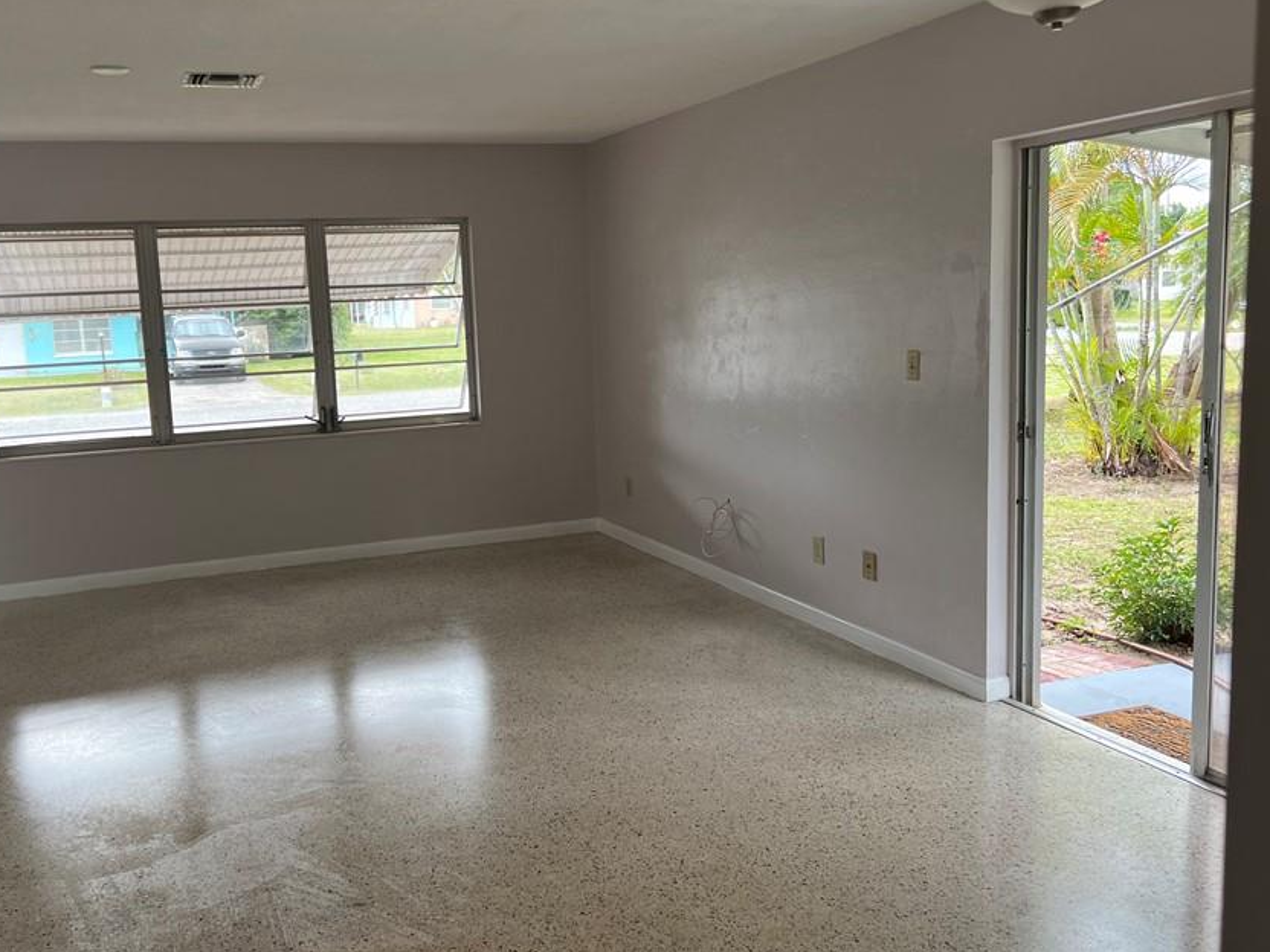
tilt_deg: -8.0
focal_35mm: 32
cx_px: 517
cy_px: 470
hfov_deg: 56.4
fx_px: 1174
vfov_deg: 44.2
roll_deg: +2.2
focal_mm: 5.7
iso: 40
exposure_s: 1/122
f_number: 1.5
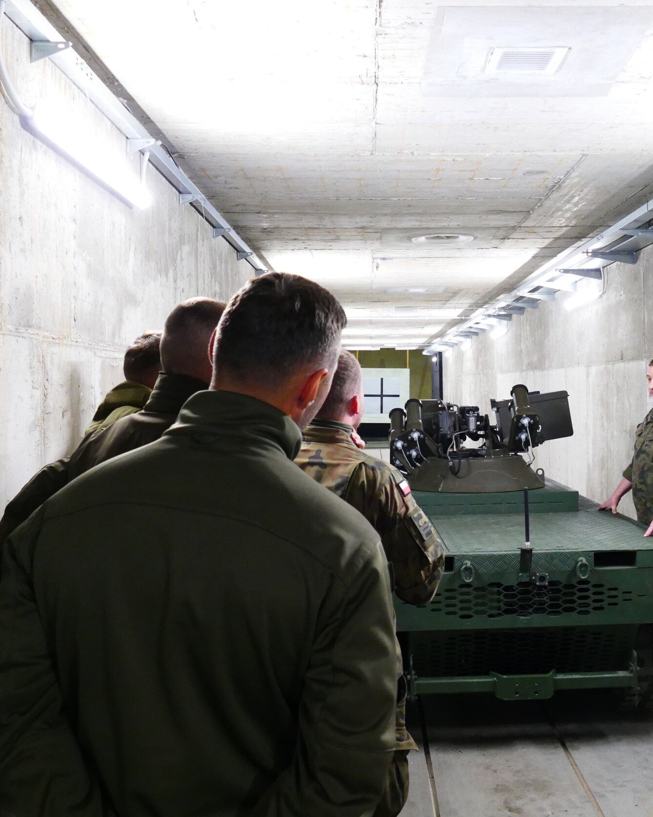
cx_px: 399
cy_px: 400
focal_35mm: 36
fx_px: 870
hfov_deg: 40.9
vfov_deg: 50.3
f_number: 2.8
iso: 1000
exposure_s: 1/60
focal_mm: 9.12
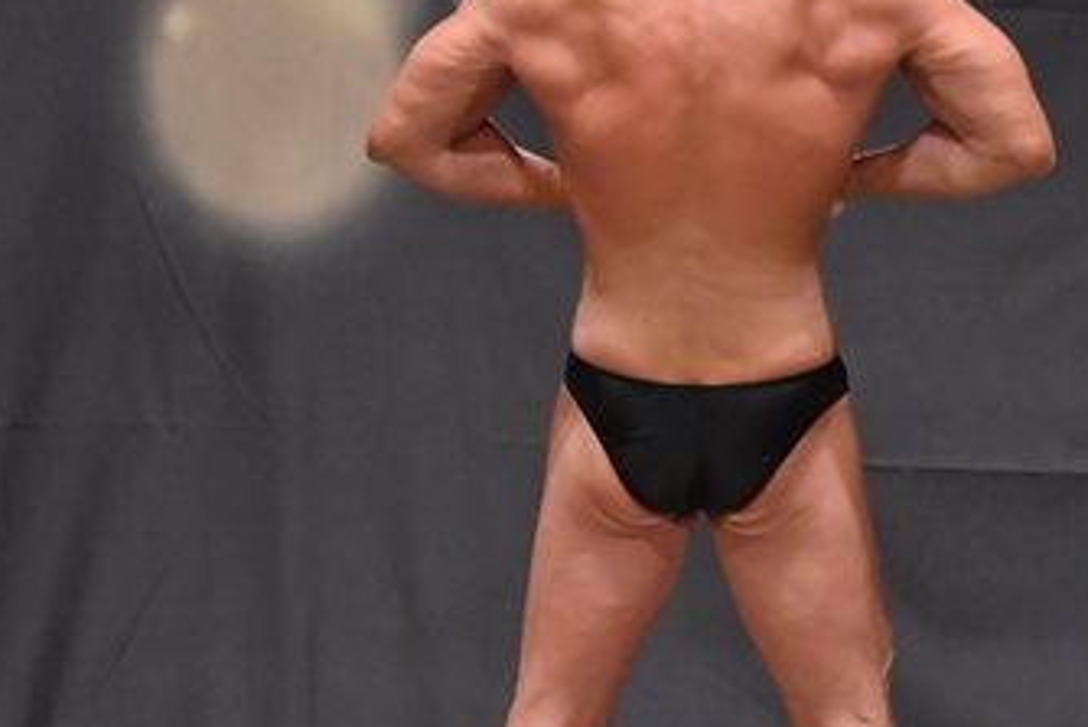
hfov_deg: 4.1
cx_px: 669
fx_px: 15208
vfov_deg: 2.7
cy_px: 408
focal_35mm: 503
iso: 6400
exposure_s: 1/400
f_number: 5.6
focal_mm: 145
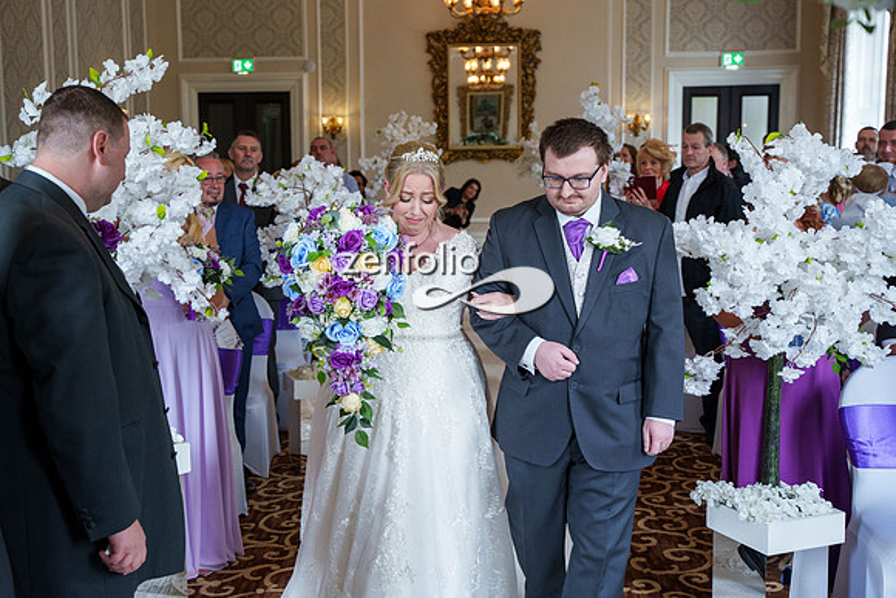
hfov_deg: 43.7
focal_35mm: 45
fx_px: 1117
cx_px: 430
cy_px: 288
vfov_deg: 29.9
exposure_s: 1/400
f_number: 4
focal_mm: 43
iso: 1600
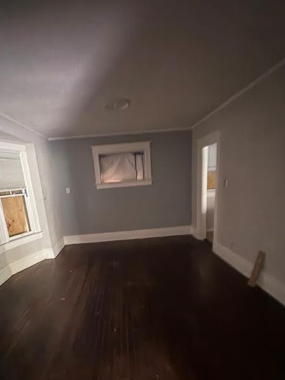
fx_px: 198
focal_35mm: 18
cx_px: 127
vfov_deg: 86.5
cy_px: 230
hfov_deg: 71.4
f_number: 2.2
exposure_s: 1/20
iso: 800
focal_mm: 2.22
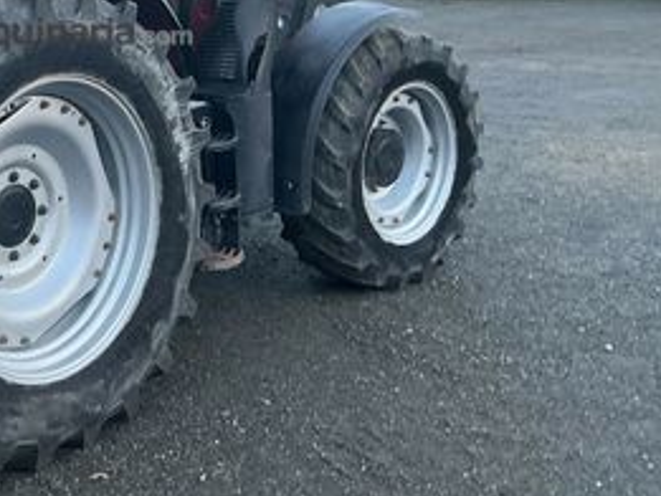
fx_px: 1165
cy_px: 30
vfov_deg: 23.3
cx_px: 4
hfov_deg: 29.6
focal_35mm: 61
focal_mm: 3
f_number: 1.8
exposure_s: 1/60
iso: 50
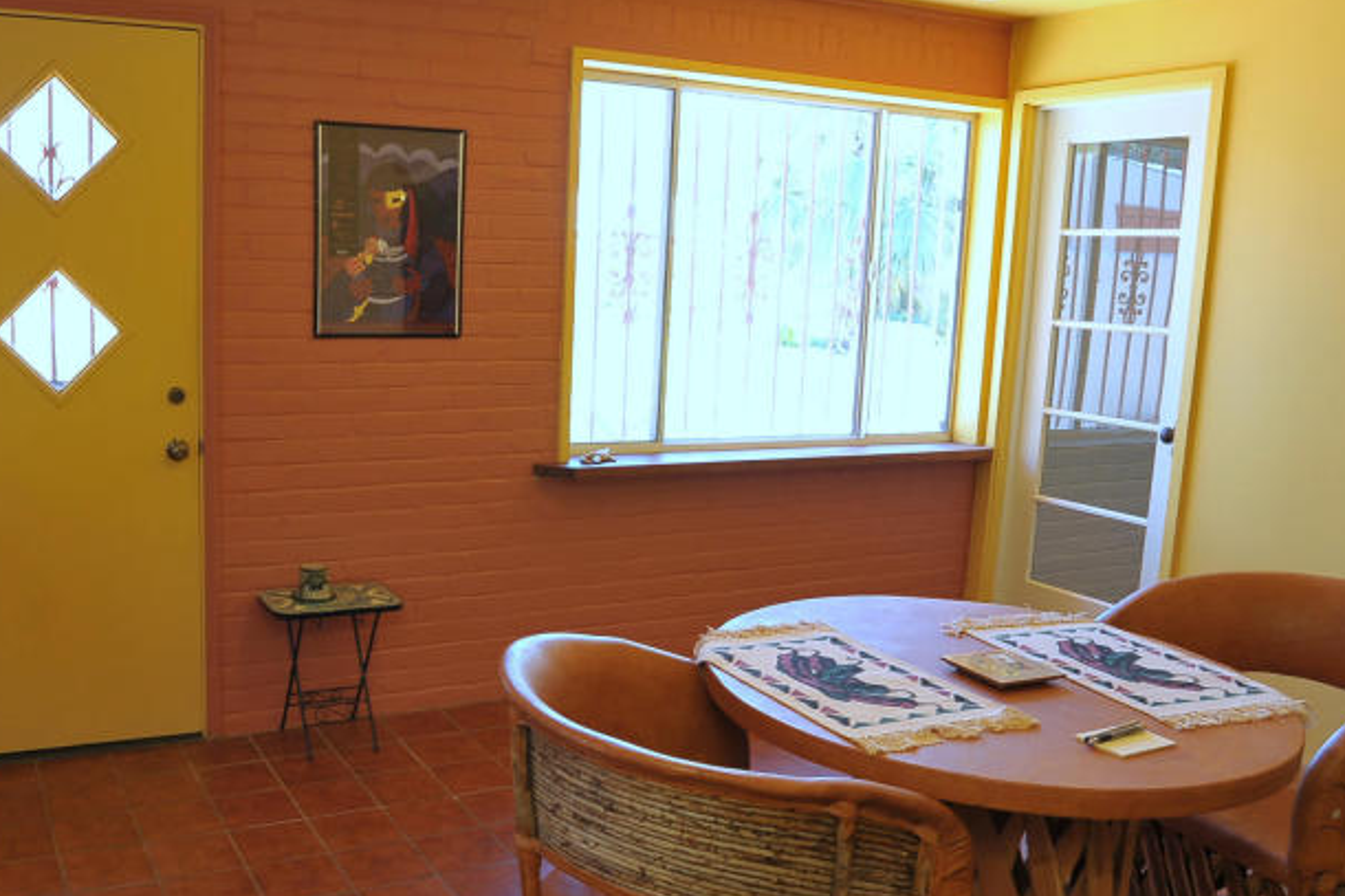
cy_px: 482
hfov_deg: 55.0
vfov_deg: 38.8
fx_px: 1270
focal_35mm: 34
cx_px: 480
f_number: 6.3
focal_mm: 18
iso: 500
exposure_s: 1/30
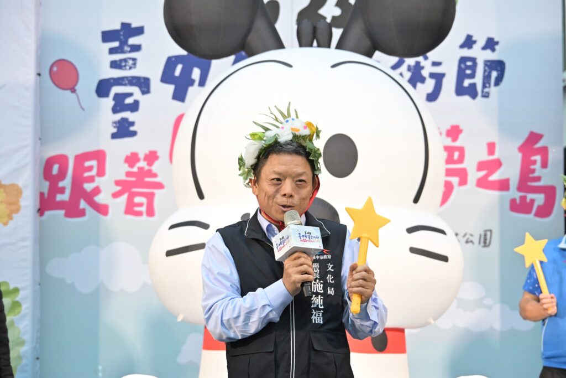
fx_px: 1651
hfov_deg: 19.5
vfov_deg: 13.0
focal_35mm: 105
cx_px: 283
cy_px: 189
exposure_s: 1/320
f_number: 6.3
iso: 4000
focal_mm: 105
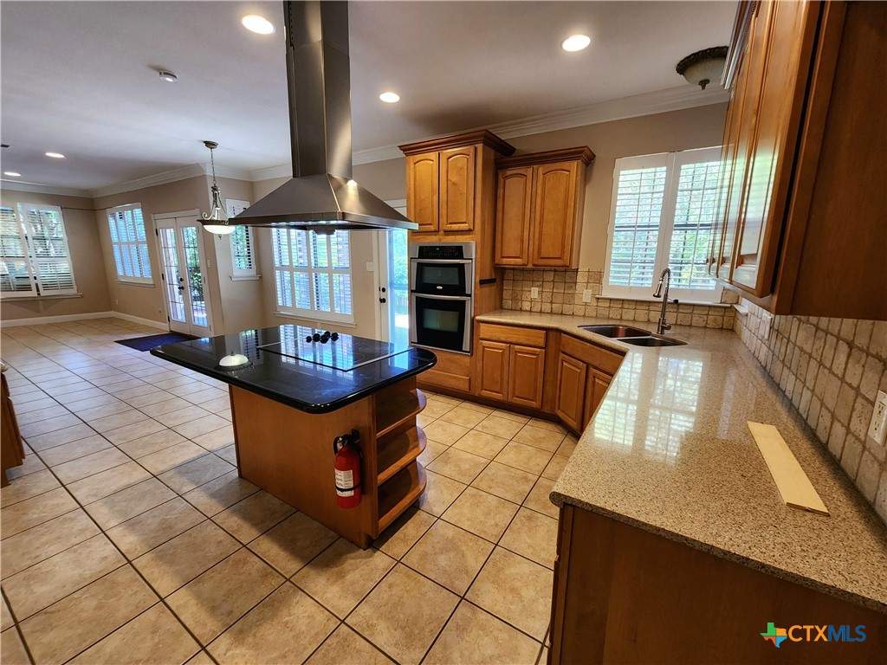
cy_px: 332
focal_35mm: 13
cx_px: 444
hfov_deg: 106.2
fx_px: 333
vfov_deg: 89.9
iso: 250
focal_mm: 2.2
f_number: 2.2
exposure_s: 1/60.2
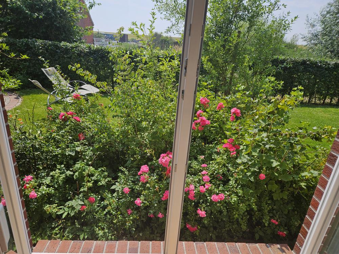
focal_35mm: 23
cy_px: 127
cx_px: 170
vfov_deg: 58.9
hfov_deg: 73.9
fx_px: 225
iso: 25
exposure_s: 1/1641
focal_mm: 5.4
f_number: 1.8
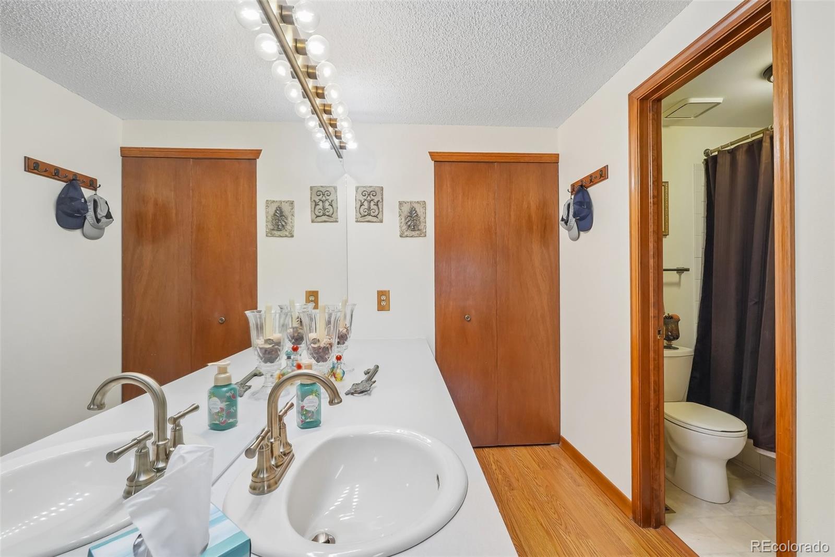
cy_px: 278
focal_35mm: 15
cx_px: 418
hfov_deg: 100.4
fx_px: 348
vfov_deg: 77.3
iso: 800
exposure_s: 1/8
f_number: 8
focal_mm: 10
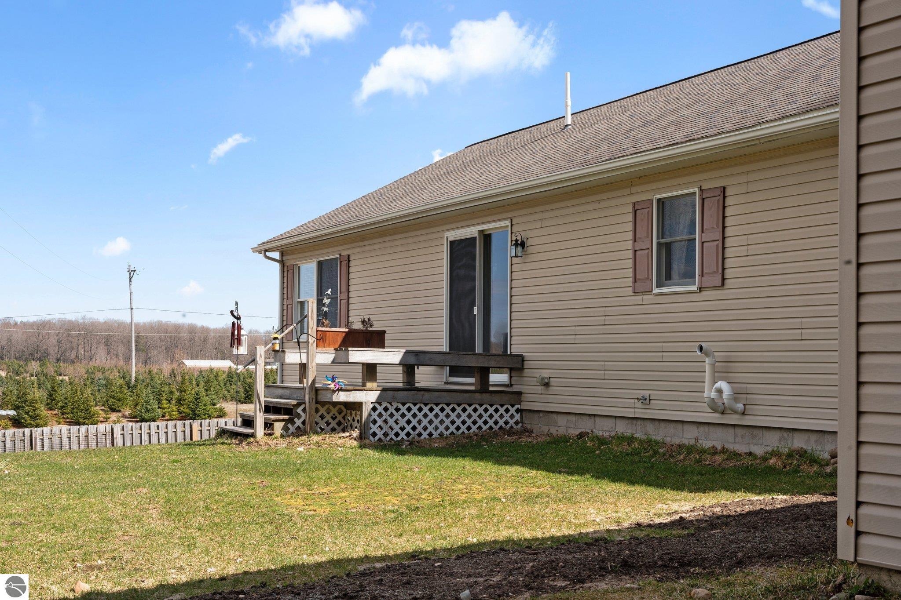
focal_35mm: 48
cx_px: 450
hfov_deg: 41.1
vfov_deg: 28.1
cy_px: 300
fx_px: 1201
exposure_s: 1/125
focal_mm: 48
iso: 320
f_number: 16
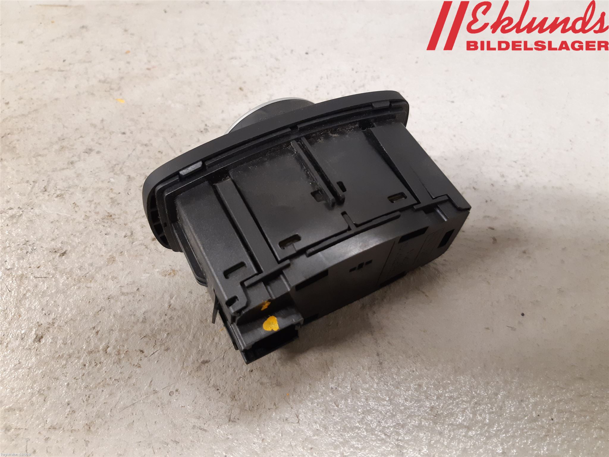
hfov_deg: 67.3
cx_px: 304
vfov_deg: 53.1
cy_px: 228
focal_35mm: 26
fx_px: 457
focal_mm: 3.93
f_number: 1.7
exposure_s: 1/33
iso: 250
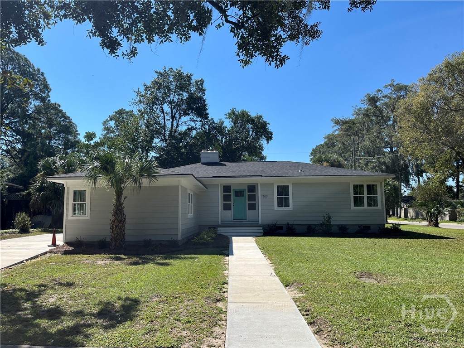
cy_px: 174
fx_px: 349
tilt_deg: +6.0
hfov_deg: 67.3
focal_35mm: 26
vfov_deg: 53.1
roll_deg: +1.2
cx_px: 232
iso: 50
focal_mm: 5.1
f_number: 1.6
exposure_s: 1/3521
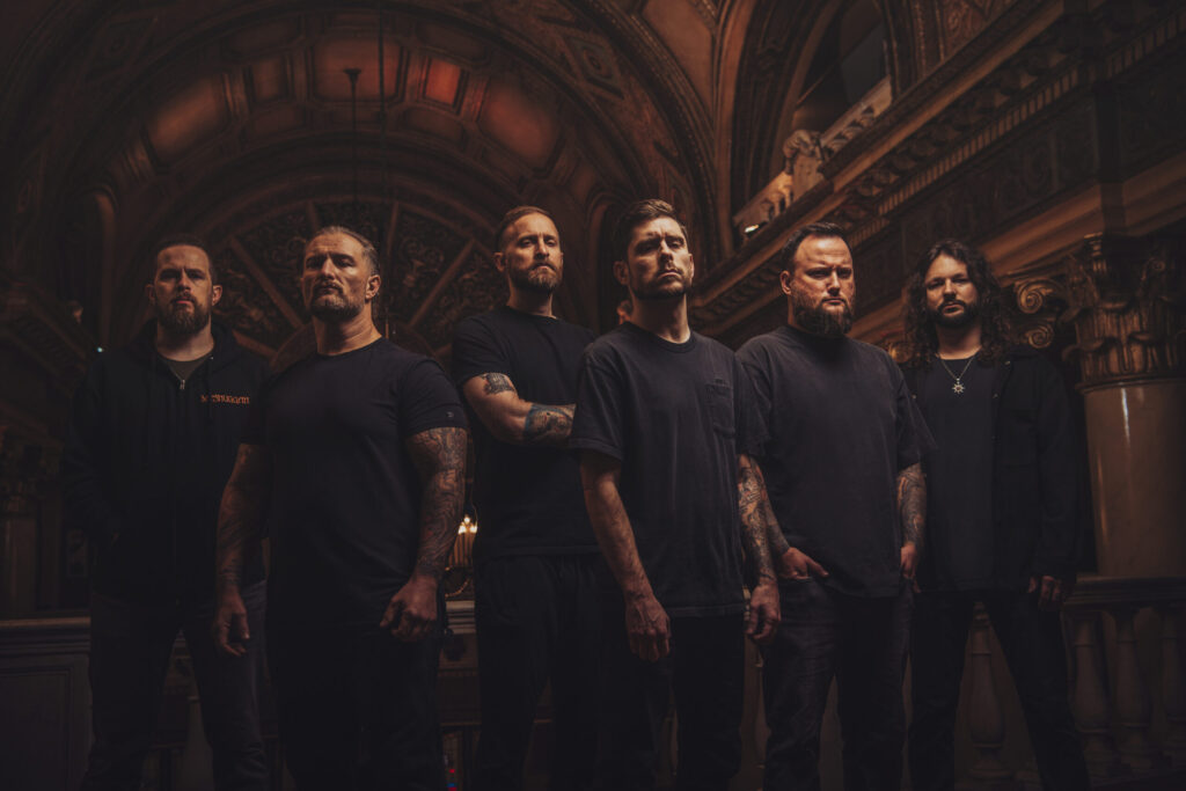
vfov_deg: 30.5
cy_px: 396
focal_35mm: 44
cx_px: 593
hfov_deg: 44.5
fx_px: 1450
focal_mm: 44
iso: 160
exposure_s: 1/100
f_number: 4.5
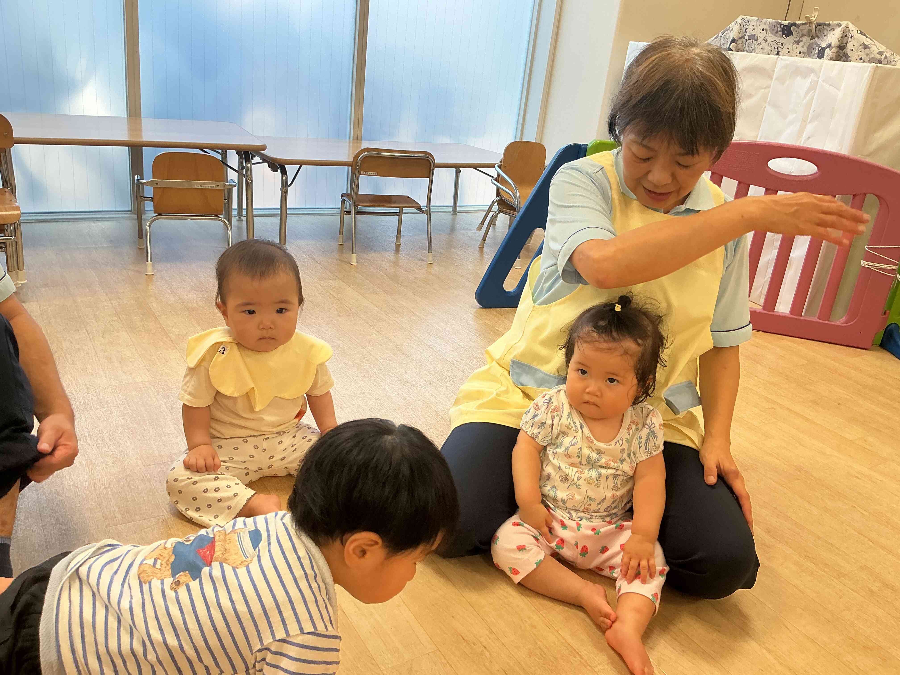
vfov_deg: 48.2
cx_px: 450
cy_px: 338
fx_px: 754
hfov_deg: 61.7
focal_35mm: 29
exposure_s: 1/120
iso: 32
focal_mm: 3
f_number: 1.8
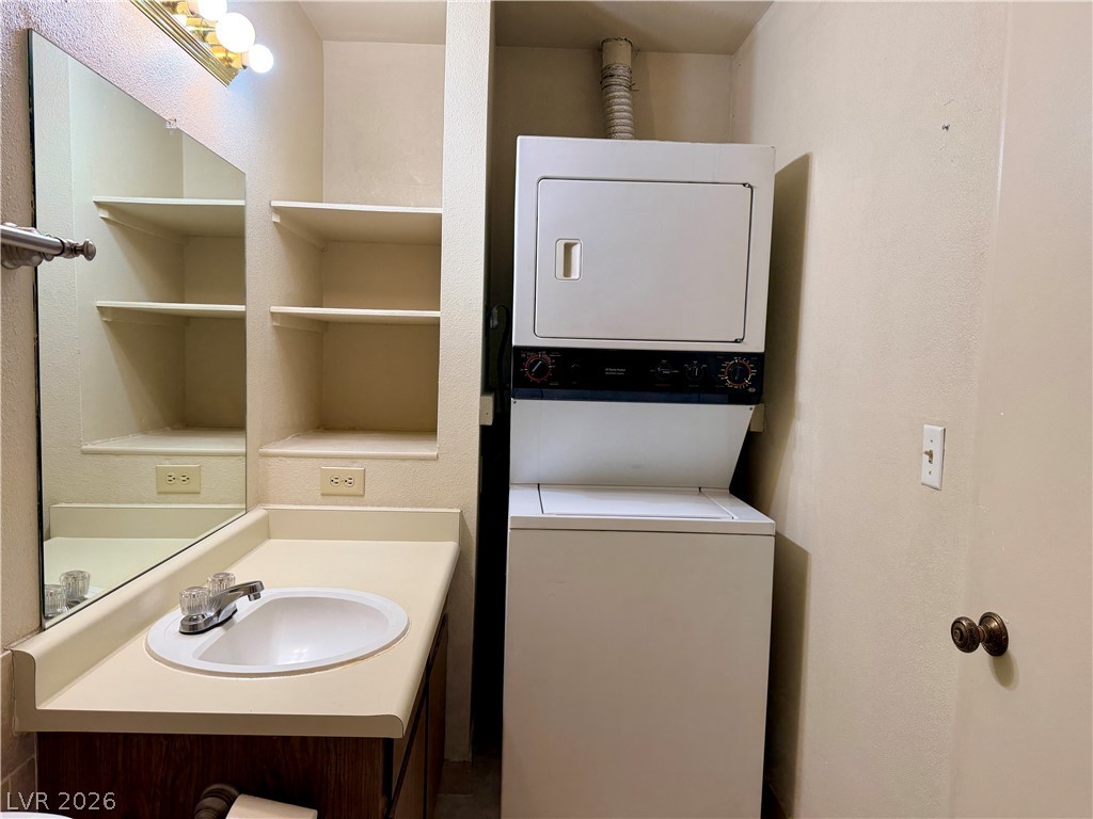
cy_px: 410
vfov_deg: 56.8
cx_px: 546
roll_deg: -1.5
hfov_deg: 71.6
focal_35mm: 24
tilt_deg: -4.6
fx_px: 758
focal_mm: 6.76
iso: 125
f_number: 1.78
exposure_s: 1/120
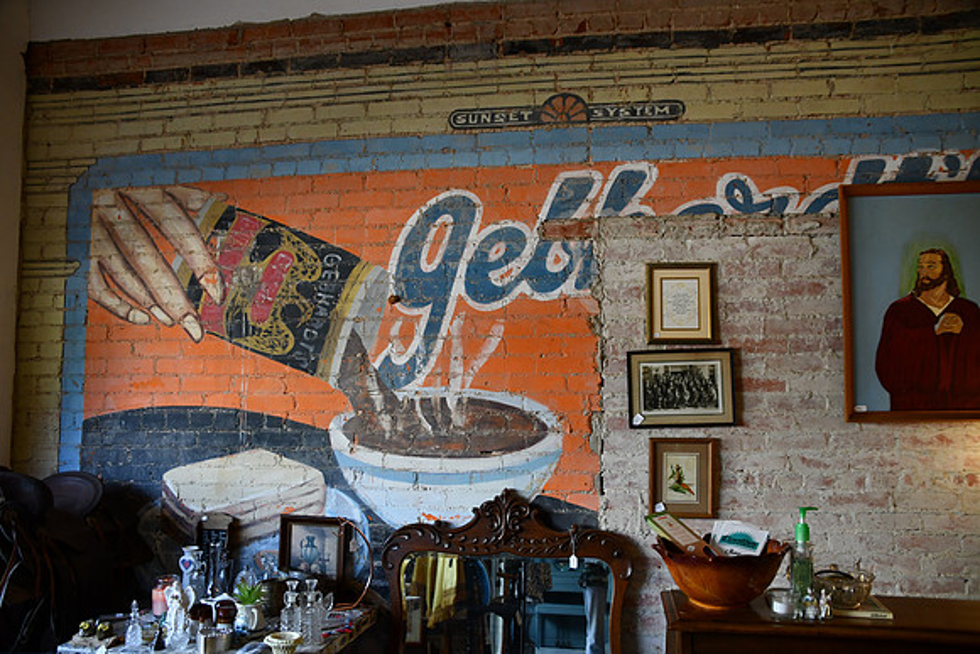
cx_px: 490
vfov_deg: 43.6
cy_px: 327
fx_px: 817
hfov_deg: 61.9
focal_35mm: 30
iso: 800
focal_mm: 20
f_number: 3.5
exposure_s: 1/250
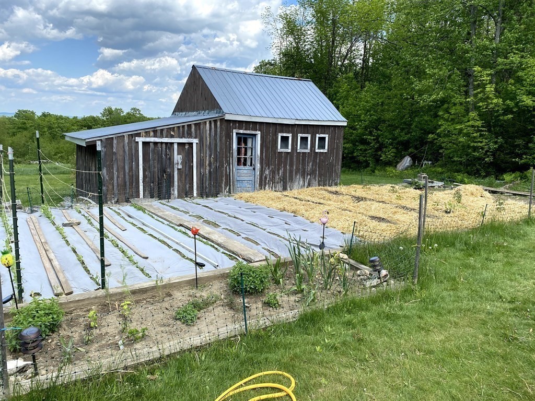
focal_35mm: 26
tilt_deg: -10.4
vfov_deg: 53.1
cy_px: 200
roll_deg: -2.8
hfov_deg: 67.3
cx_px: 268
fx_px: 402
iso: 32
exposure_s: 1/1464
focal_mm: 4.25
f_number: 1.8
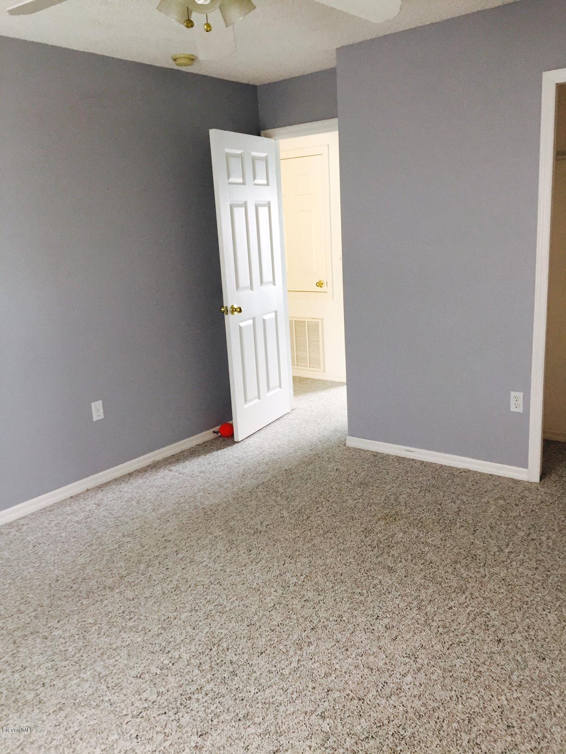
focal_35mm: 29
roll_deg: +2.7
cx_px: 283
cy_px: 377
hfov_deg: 48.2
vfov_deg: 61.7
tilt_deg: -12.2
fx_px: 632
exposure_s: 1/30
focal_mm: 4.15
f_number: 2.2
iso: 125
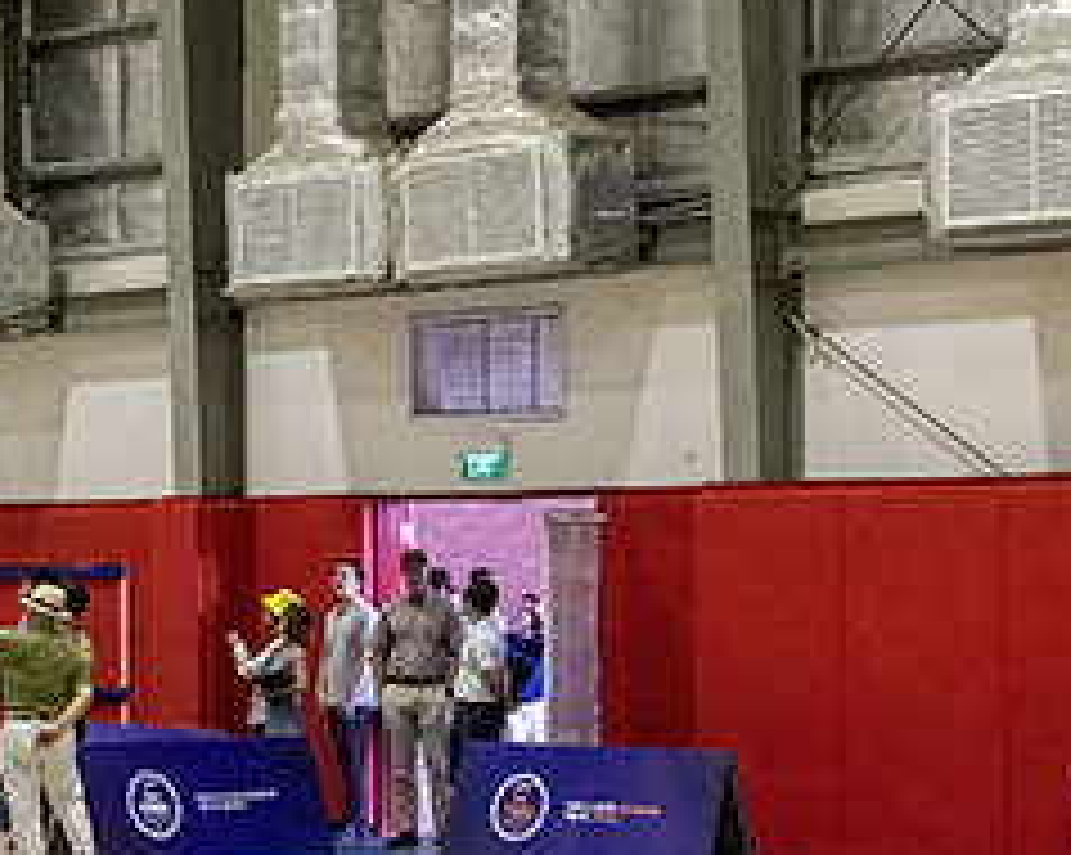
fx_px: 2882
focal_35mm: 91
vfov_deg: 16.8
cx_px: -558
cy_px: 261
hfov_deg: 18.5
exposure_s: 1/200
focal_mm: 24
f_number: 5.6
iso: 5600
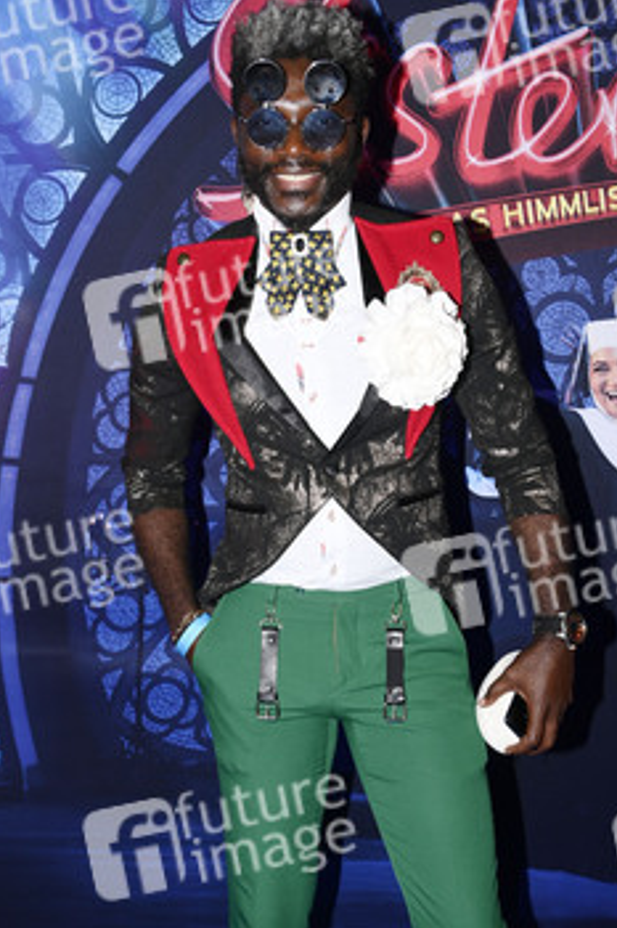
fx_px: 1235
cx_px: 297
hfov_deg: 28.0
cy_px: 440
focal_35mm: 48
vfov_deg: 41.1
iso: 320
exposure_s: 1/250
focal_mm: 42
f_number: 5.6
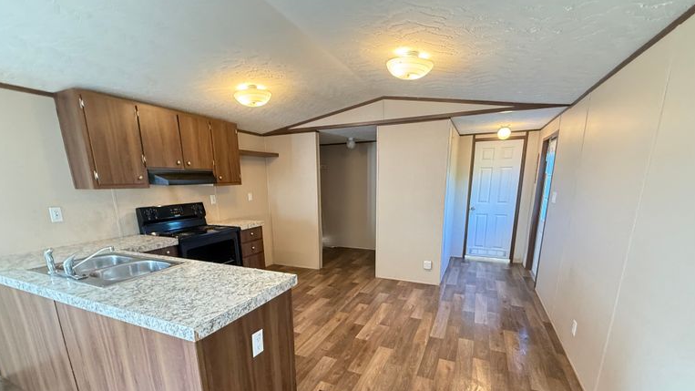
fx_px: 295
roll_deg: +0.1
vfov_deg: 65.8
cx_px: 344
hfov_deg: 99.4
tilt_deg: -11.2
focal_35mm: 16
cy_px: 250
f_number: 2.2
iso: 500
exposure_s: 1/60
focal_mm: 2.22
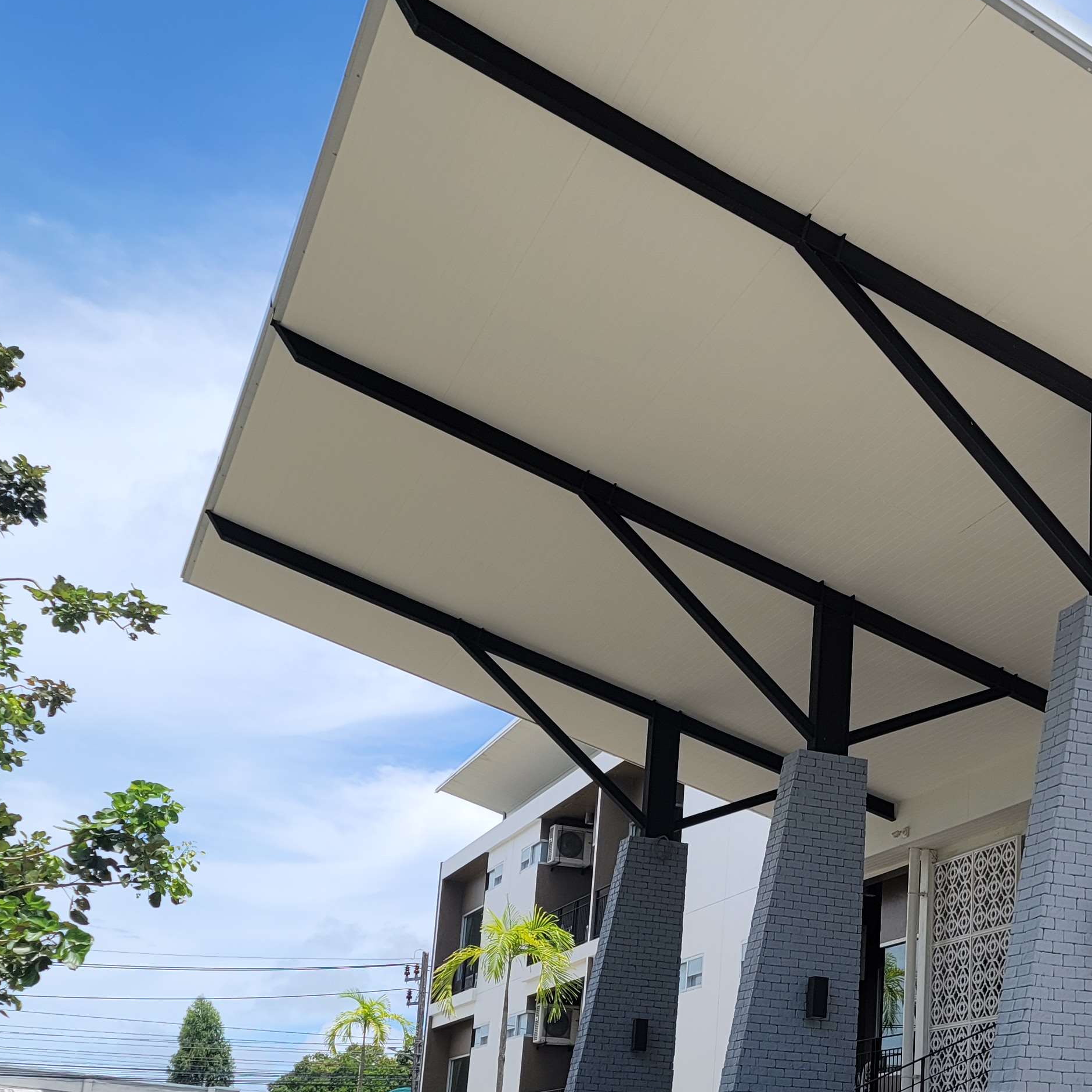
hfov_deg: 34.7
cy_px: 834
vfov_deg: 35.2
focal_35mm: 47
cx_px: 902
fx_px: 1677
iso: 20
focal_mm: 7
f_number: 1.8
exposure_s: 1/878
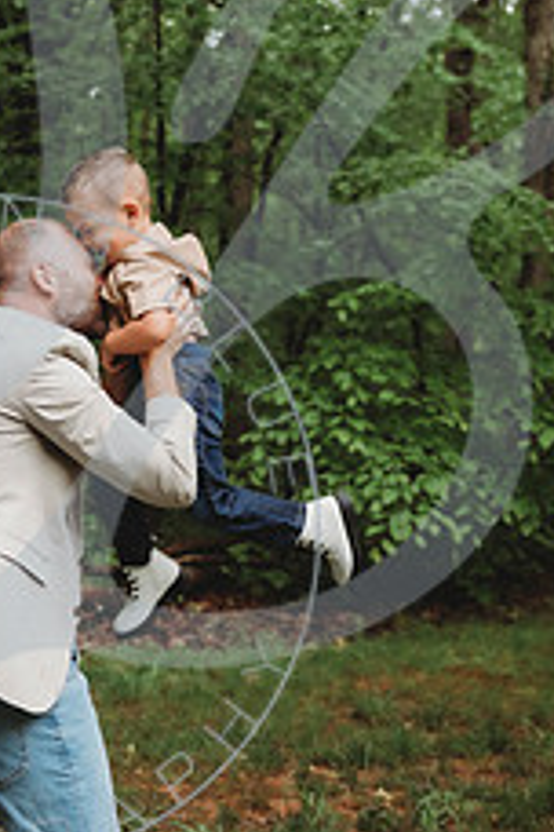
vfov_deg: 29.0
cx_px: 146
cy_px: 255
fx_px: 1593
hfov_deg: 19.6
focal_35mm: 69
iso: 100
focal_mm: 35
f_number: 2.8
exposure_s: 1/250
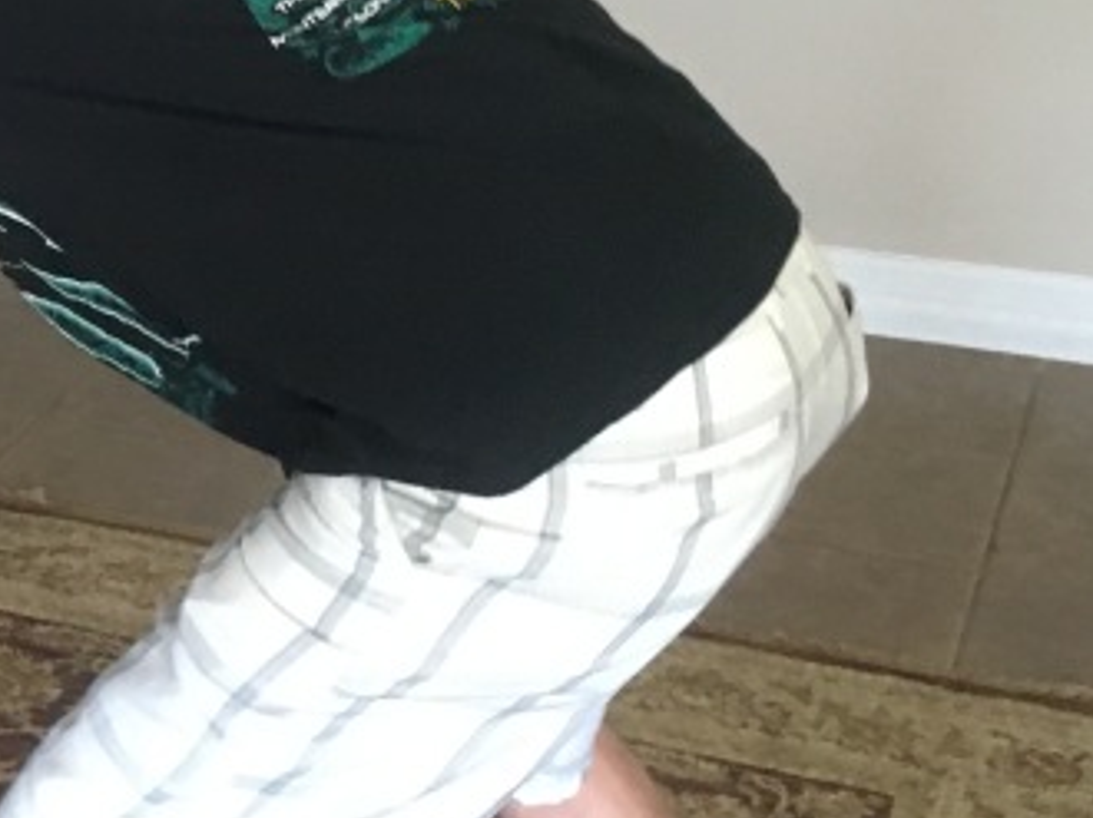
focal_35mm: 90
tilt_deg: -19.4
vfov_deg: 16.3
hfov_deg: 19.9
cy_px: 235
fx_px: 2840
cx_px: -351
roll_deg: +1.9
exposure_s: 1/15
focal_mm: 4.15
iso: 200
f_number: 2.2
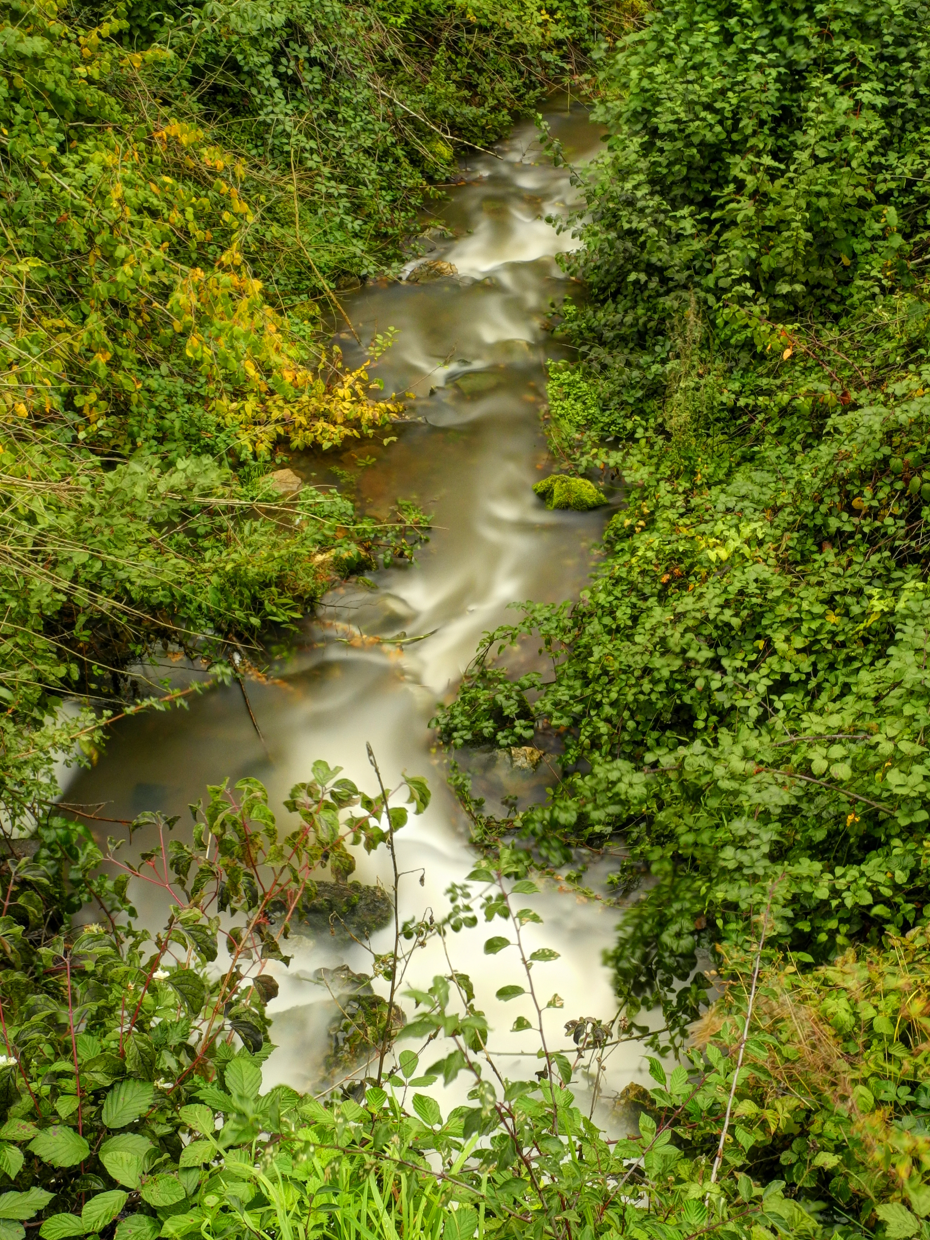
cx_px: 456
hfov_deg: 31.5
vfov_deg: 41.2
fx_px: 1648
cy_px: 618
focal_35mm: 46
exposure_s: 60
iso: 100
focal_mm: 8.8
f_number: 6.3
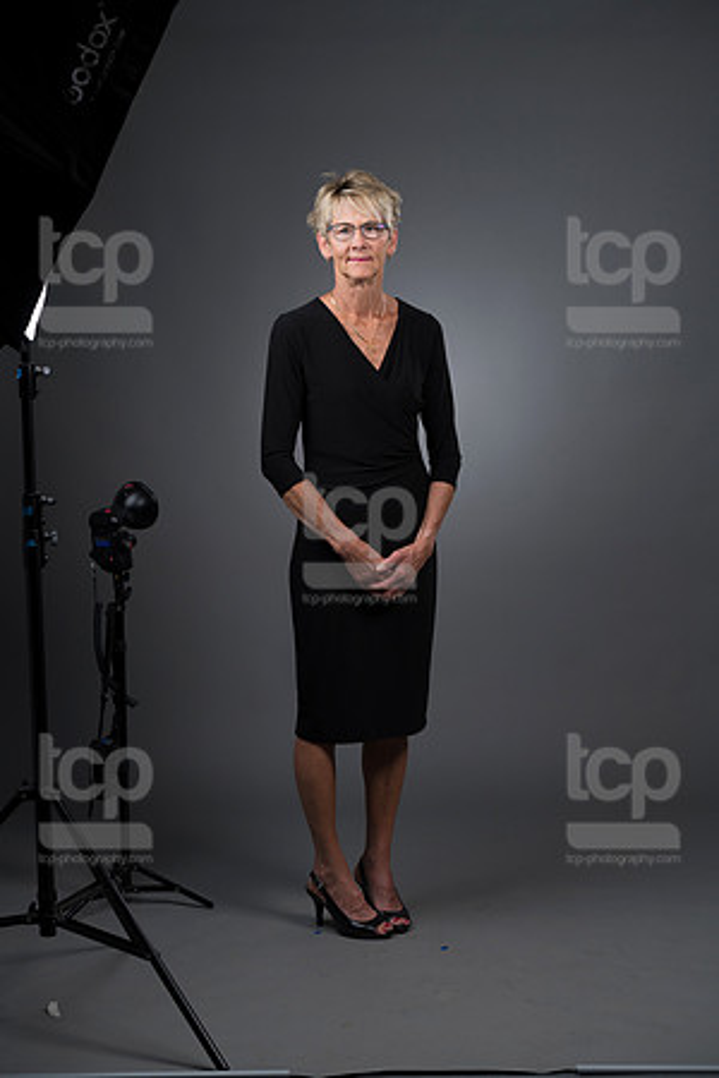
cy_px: 539
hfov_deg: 17.1
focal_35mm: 80
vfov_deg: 25.4
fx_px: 2396
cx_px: 360
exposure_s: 1/250
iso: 160
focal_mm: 80
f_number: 5.6
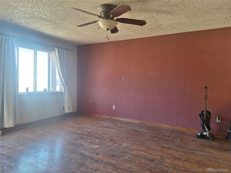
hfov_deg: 73.9
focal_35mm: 23
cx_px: 116
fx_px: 153
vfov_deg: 58.9
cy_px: 86
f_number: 1.8
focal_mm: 5.54
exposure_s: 1/40
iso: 50
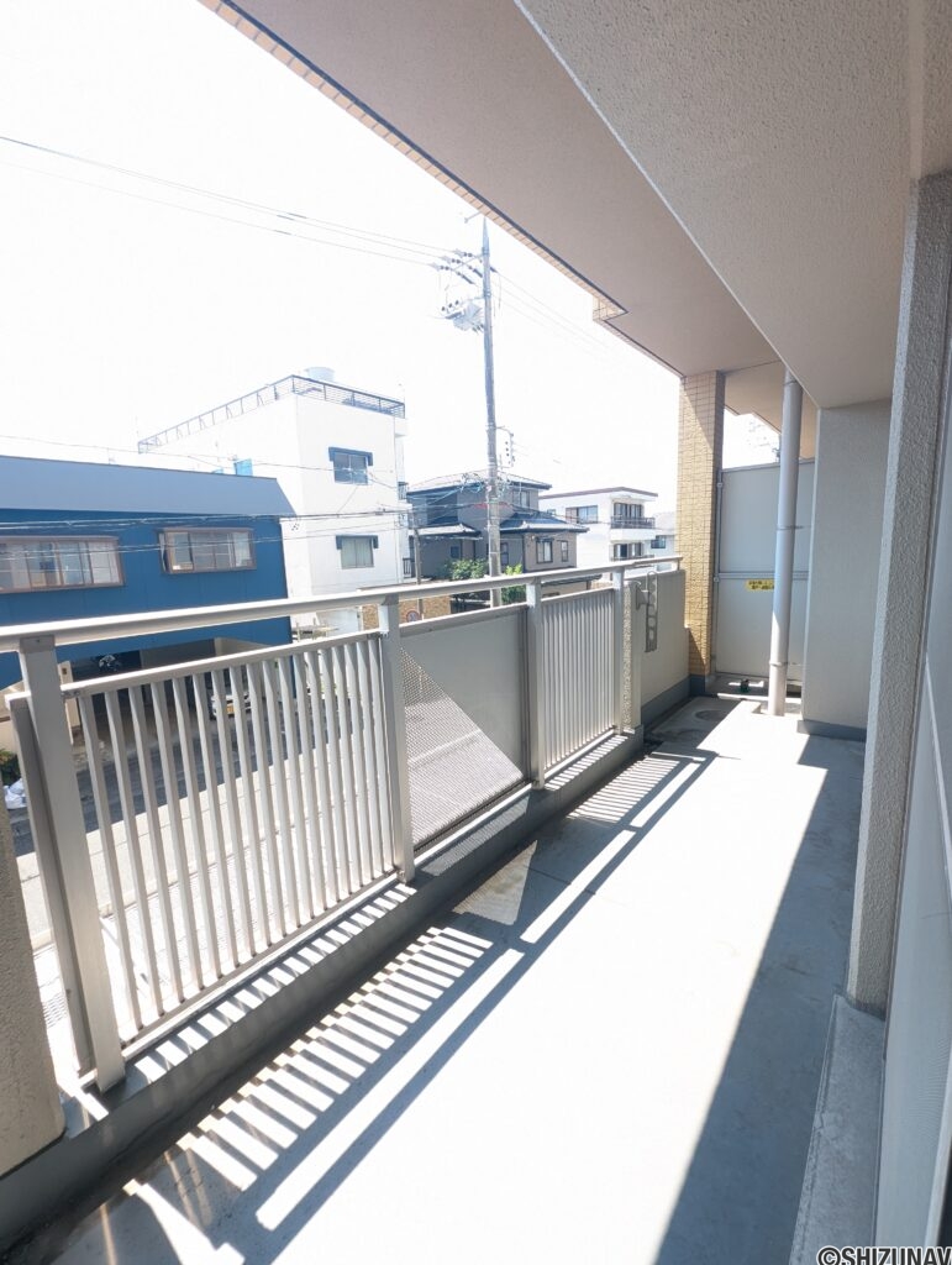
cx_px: 476
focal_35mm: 13
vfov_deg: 106.1
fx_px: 476
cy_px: 632
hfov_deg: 90.1
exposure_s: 1/179
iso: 48
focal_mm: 1.95
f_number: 2.2
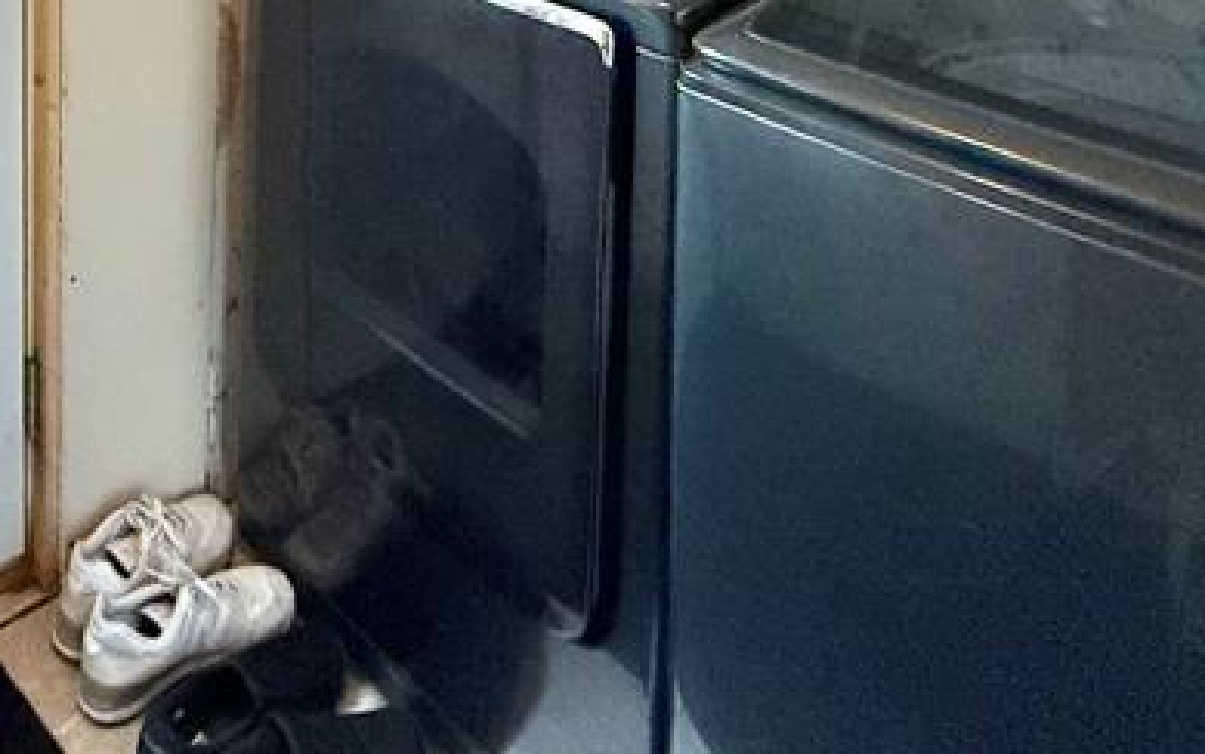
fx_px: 1281
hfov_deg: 47.6
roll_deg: -0.4
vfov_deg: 24.7
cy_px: -396
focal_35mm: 39
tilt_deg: -0.8
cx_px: 241
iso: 400
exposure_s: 1/120
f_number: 2.2
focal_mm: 2.22
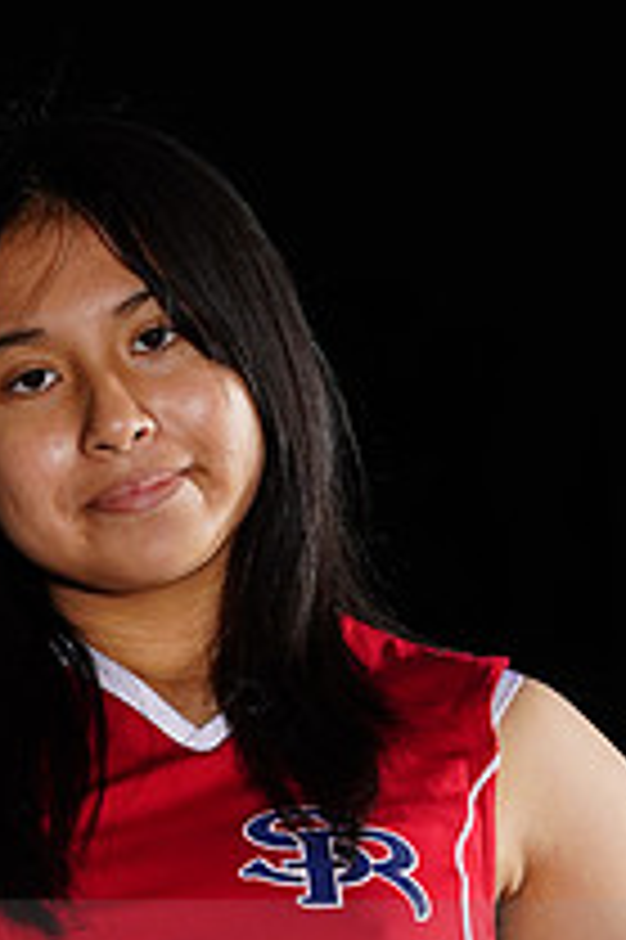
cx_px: 200
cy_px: 962
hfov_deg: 2.8
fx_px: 12697
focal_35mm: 486
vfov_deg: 4.2
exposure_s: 1/125
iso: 400
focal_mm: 175
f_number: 9
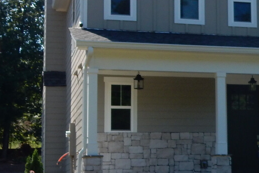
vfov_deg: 12.3
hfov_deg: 17.7
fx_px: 799
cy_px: 75
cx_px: 292
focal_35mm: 111
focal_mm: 6.4
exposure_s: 1/640
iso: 125
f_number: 4
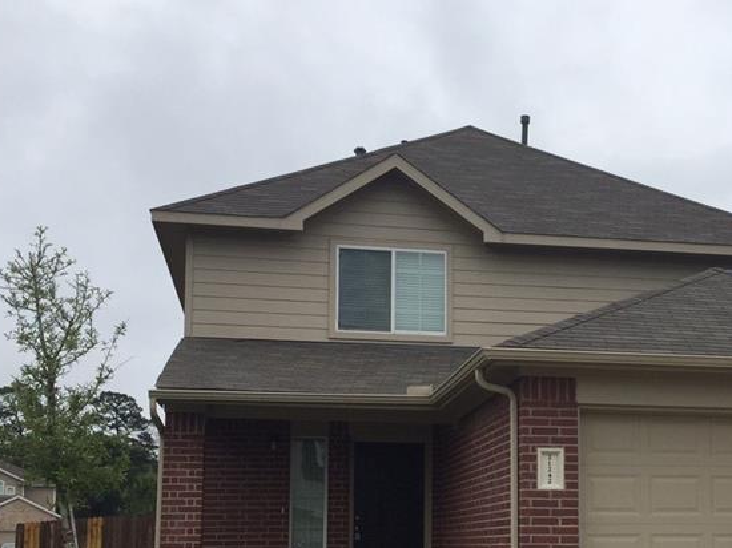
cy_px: 426
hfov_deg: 34.7
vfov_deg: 26.6
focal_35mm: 54
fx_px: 1141
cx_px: 556
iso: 32
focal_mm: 4.15
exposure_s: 1/1364
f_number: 2.2
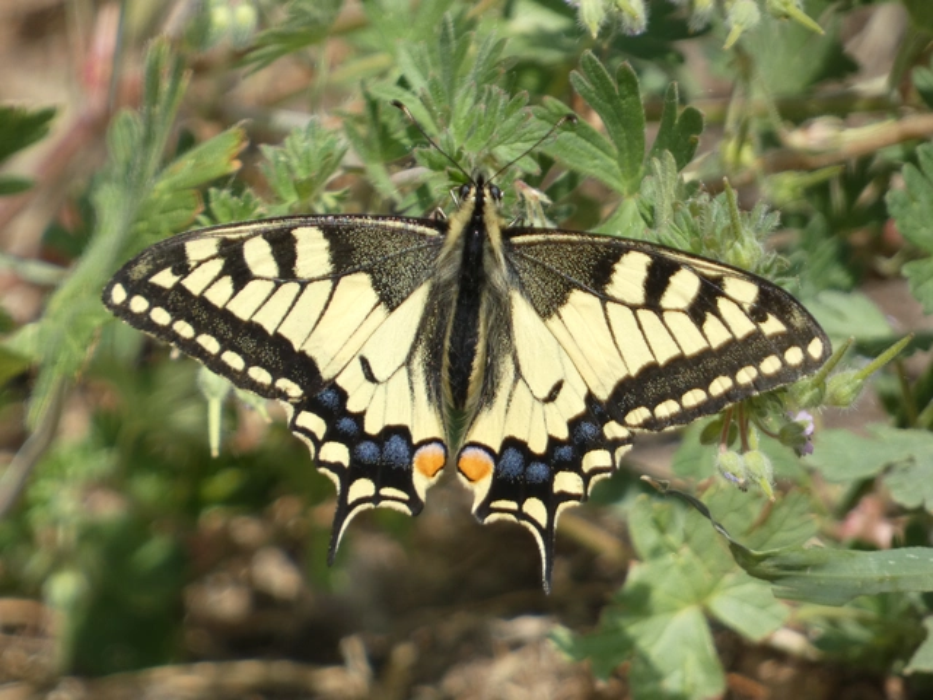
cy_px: 350
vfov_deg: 1.3
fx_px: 31050
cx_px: 466
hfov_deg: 1.7
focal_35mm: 1152
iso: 80
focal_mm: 206.4
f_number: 5.8
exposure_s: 1/160
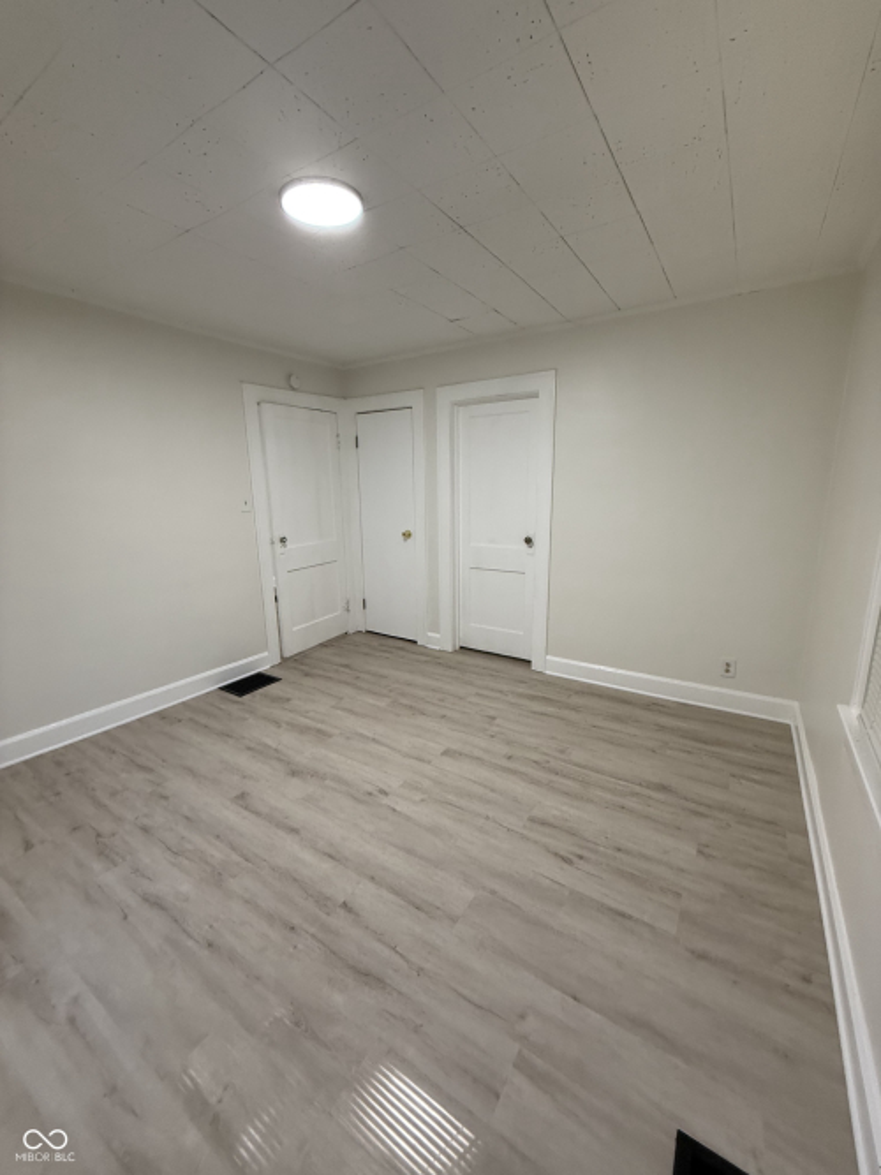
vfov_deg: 102.1
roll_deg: -0.3
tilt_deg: -10.9
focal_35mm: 14
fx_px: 475
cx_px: 440
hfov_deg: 85.7
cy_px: 588
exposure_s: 1/120
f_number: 2.2
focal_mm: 2.22
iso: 200
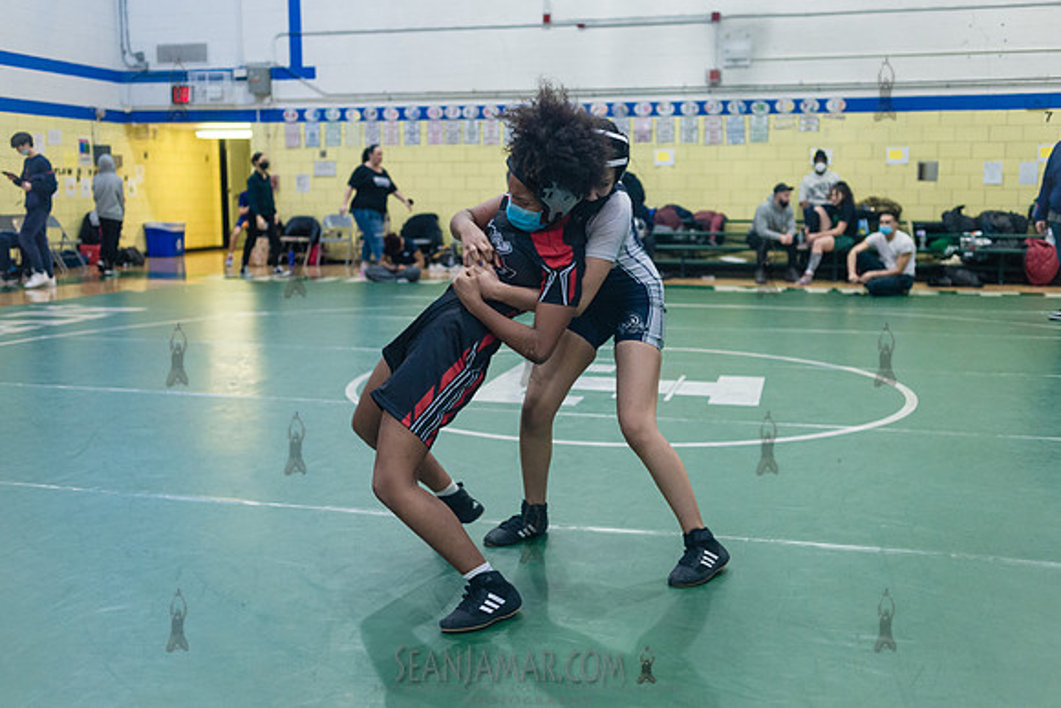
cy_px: 354
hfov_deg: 51.7
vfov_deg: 35.8
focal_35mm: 37
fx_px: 1095
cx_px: 530
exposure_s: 1/320
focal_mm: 35
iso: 4000
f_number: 3.2
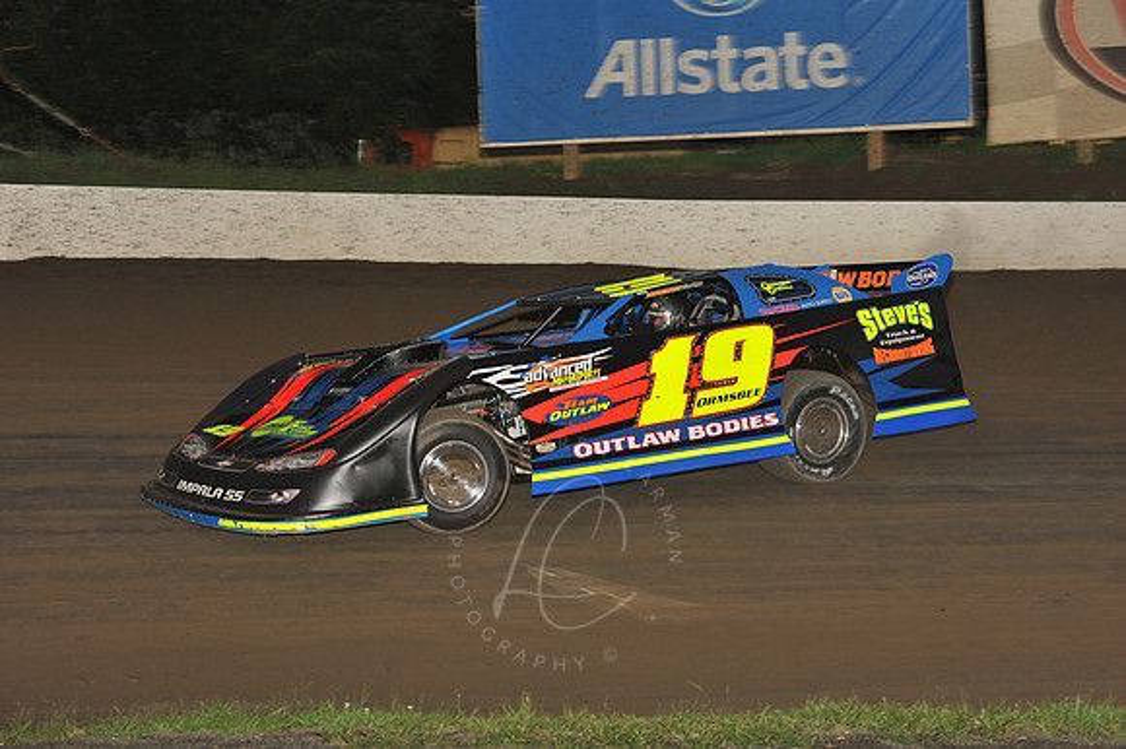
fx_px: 3126
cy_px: 374
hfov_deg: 20.4
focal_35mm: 100
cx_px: 563
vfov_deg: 13.7
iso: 1000
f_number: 7.1
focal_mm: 100
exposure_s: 1/320
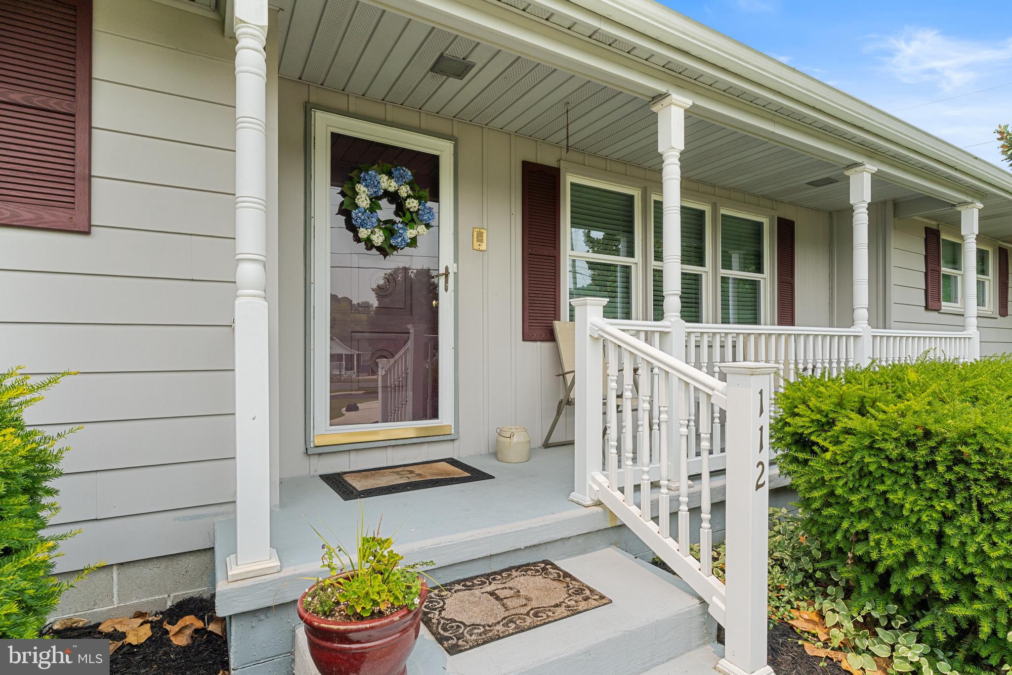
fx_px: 506
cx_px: 506
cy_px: 338
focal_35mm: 18
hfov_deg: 90.0
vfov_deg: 67.4
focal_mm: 12
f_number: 7.1
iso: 200
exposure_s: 1/500
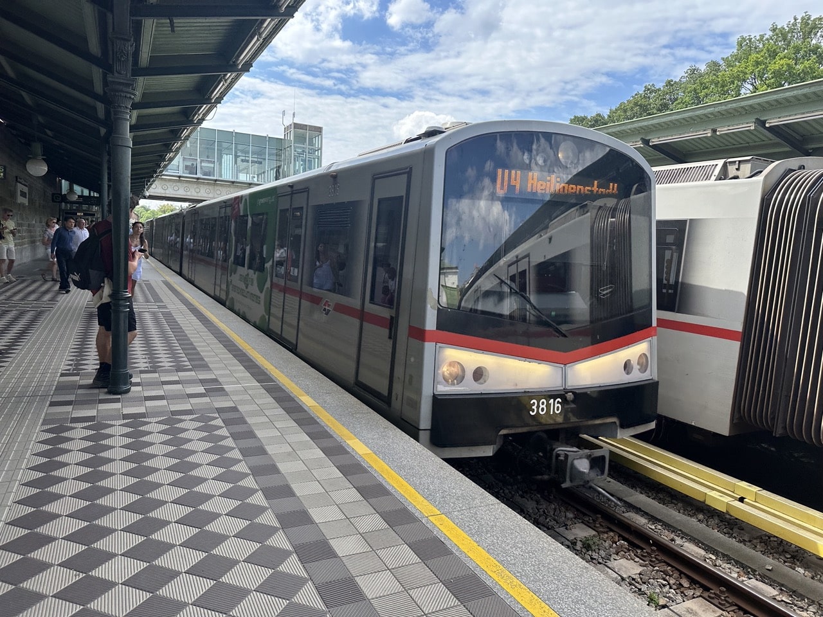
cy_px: 308
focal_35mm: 24
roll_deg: -3.0
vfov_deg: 56.8
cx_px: 412
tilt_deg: -1.4
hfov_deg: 71.6
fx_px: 571
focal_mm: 6.86
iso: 80
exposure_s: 1/1880
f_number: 1.78
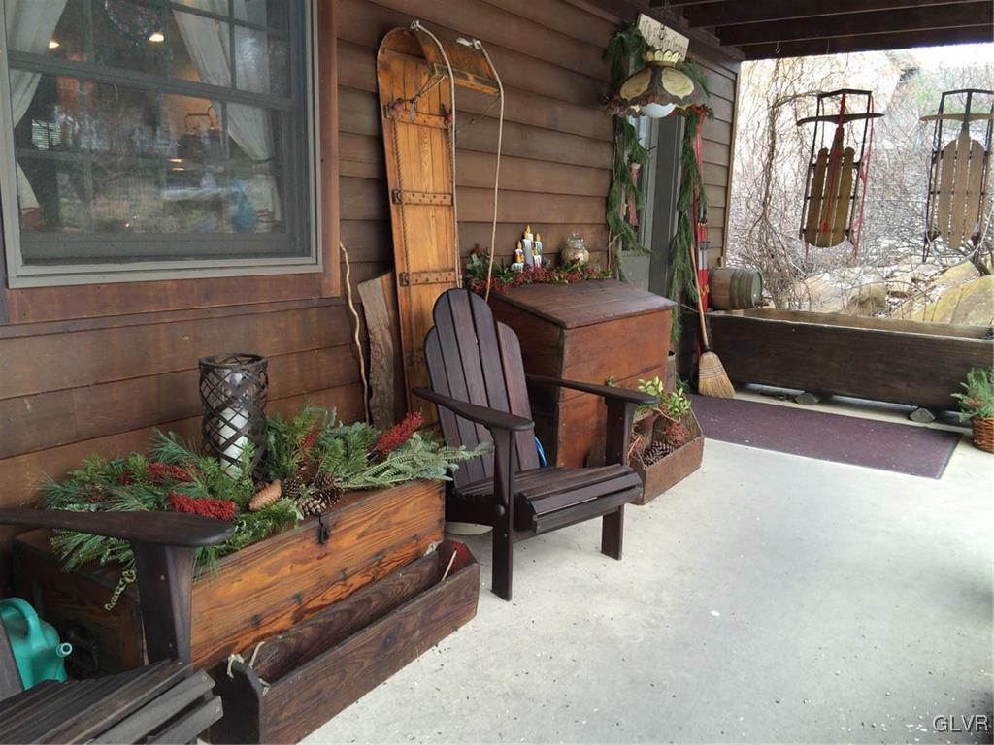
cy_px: 372
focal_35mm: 29
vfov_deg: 48.2
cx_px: 497
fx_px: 833
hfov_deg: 61.7
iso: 50
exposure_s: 1/60
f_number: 2.2
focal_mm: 4.15
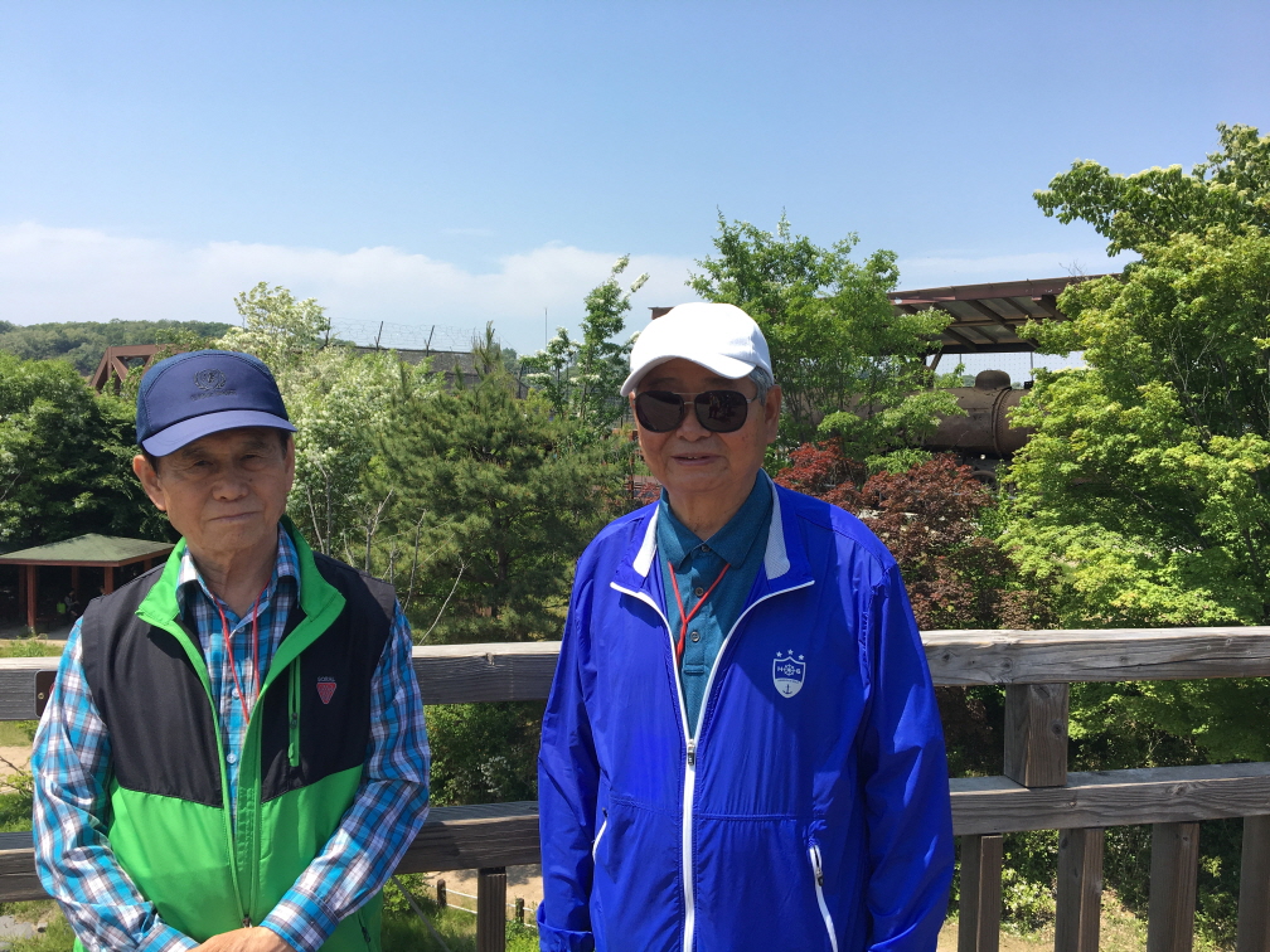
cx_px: 635
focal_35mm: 29
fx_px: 1064
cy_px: 476
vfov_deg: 48.2
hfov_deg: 61.7
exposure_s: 1/986
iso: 25
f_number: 2.2
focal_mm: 4.15
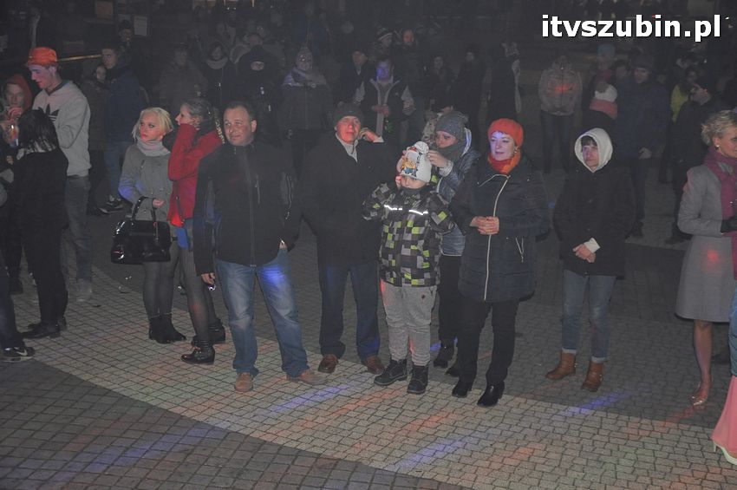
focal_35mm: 52
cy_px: 245
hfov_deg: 37.9
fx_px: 1074
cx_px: 368
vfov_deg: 25.7
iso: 1250
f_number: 4.5
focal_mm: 35
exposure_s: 1/60
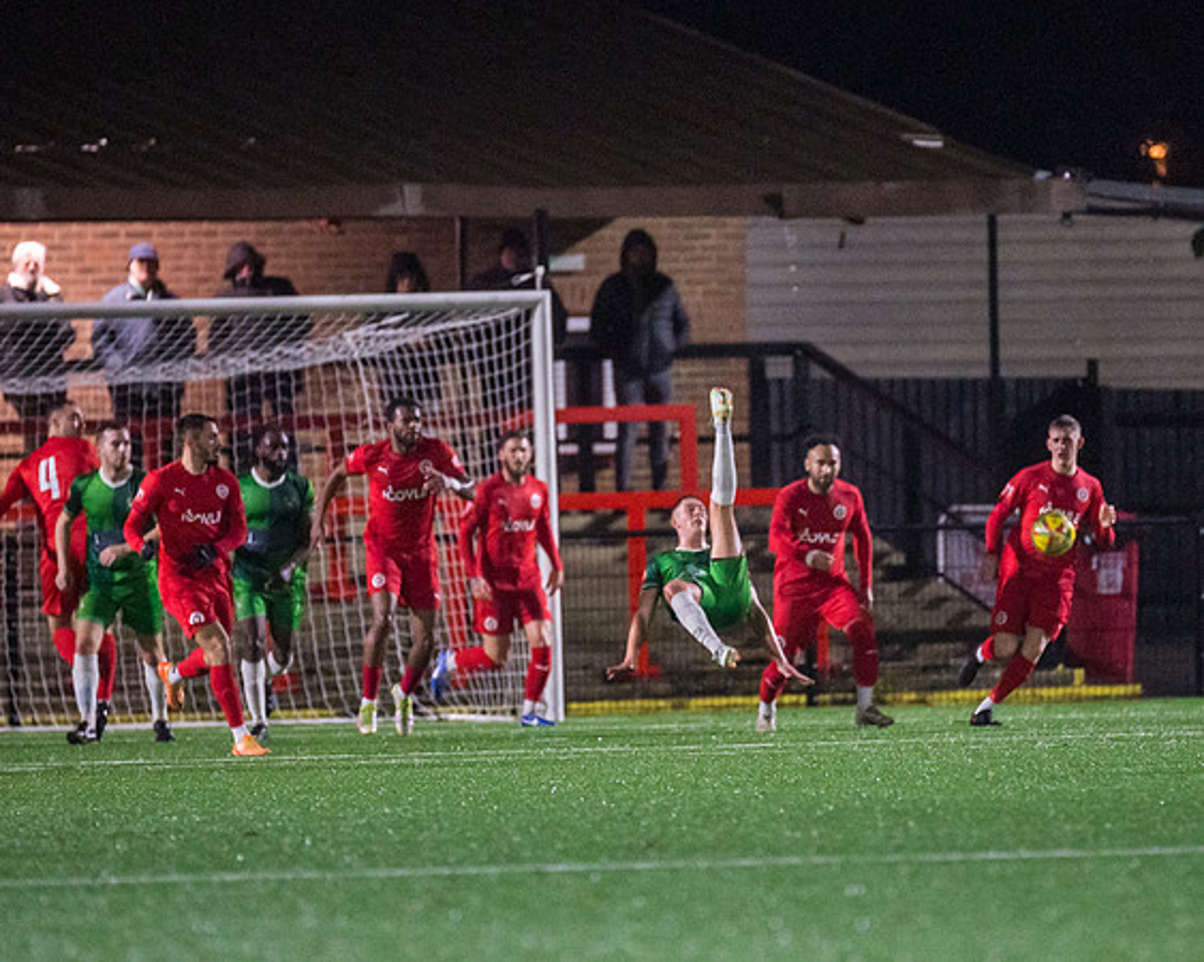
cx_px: 746
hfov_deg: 3.8
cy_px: 468
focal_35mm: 506
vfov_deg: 3.1
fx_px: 18025
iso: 8000
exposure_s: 1/800
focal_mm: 270
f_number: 2.8
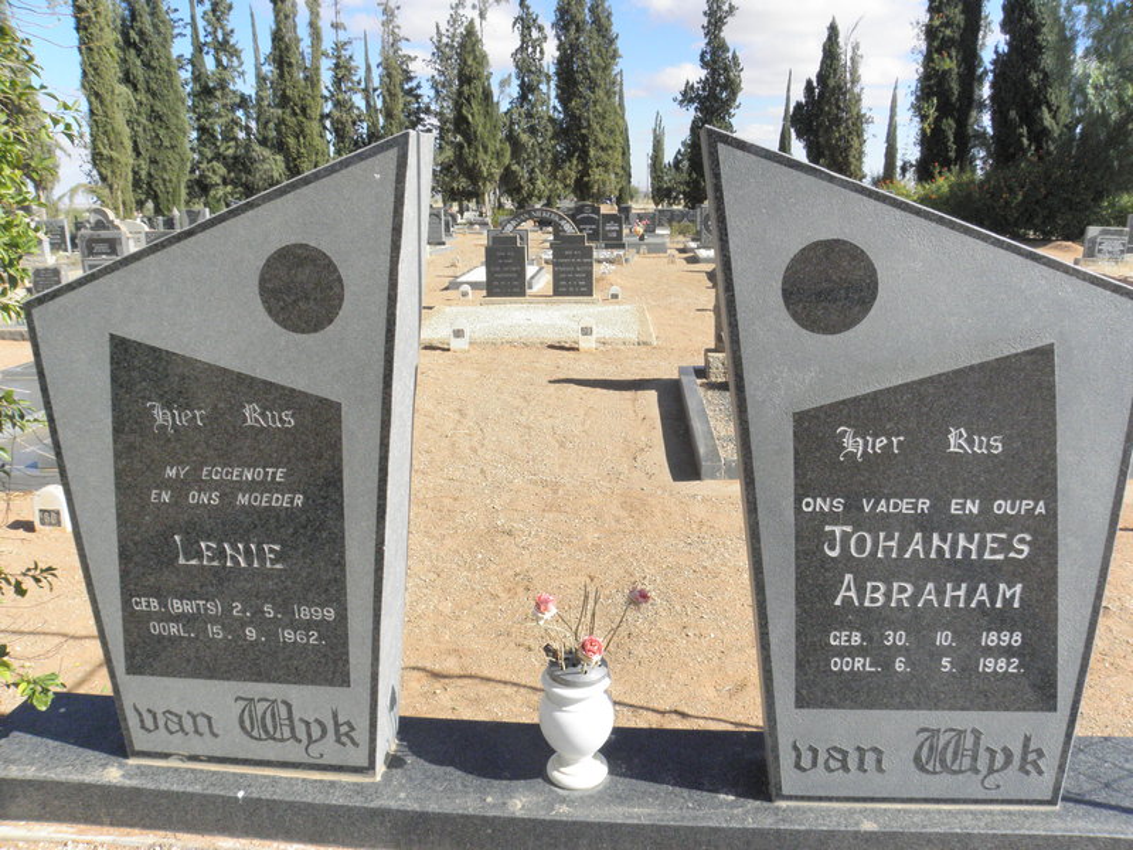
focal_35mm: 26
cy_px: 425
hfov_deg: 67.3
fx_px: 851
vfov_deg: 53.1
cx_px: 566
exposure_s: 1/640
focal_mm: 4.6
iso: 200
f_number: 6.3
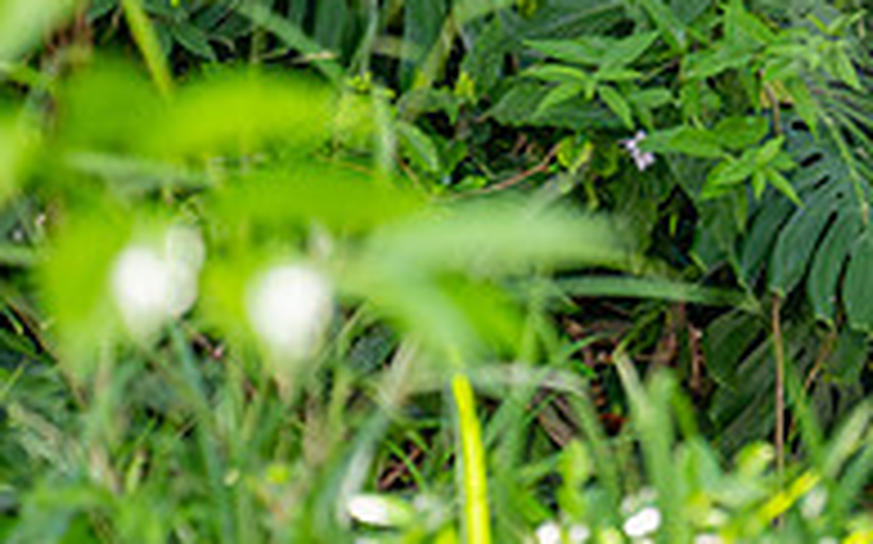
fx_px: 5065
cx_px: 1184
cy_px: 16
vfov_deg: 6.1
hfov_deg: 9.6
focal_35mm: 213
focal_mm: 70
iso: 200
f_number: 2.8
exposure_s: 1/200
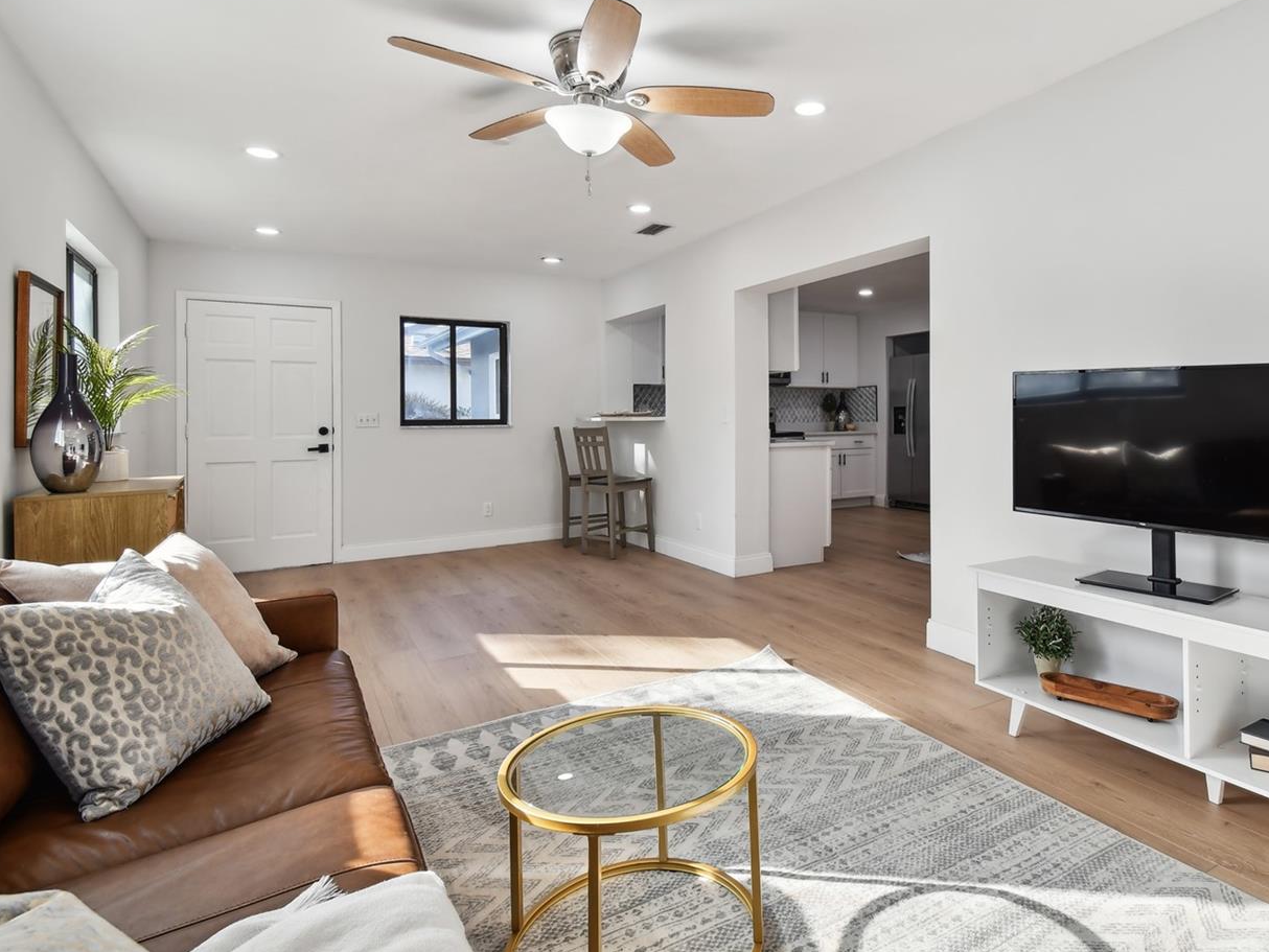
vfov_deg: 68.7
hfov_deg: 83.8
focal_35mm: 19
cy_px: 458
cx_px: 752
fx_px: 697
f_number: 7.1
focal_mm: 10
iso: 100
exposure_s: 1/25
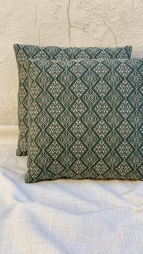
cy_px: 128
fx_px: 384
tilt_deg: -21.4
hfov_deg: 21.1
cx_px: 82
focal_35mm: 57
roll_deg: -0.3
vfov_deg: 36.6
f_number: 2
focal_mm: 6
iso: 40
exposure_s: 1/122
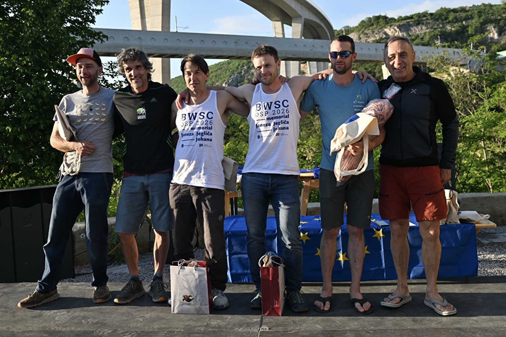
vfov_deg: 35.9
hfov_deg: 51.9
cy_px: 167
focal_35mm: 37
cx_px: 254
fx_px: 520
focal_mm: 36
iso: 200
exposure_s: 1/640
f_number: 5.6
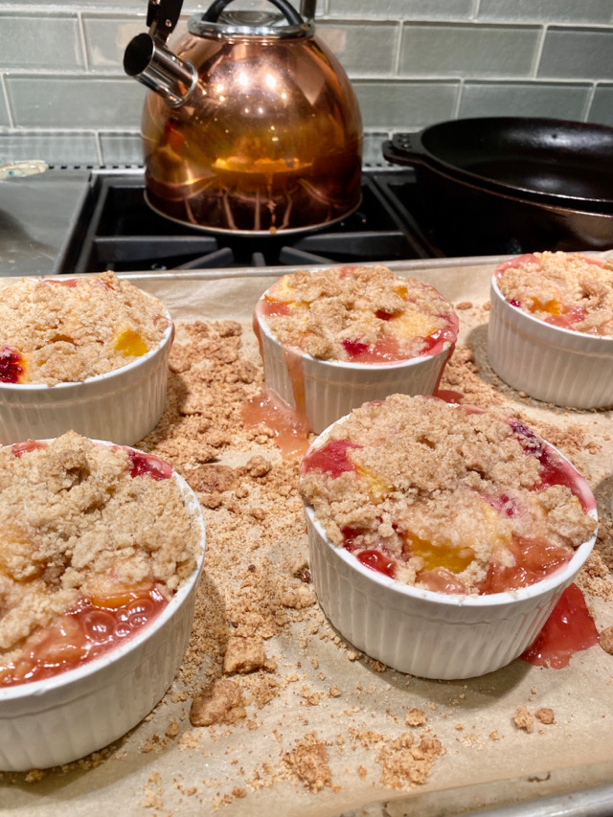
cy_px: 408
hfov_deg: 53.1
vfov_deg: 67.3
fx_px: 614
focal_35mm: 26
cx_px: 306
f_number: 1.8
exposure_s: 1/120
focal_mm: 4.25
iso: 80
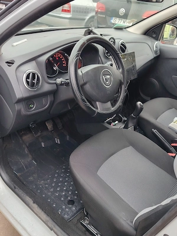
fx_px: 211
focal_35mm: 31
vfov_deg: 58.4
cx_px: 88
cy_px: 118
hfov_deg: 45.4
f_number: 1.75
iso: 256
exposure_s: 1/33.3
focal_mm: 5.25
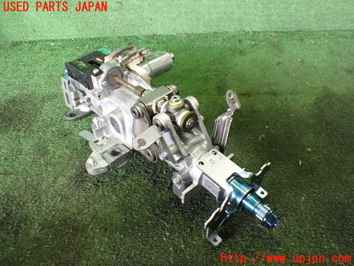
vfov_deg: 46.8
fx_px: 307
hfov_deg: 60.0
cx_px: 177
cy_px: 133
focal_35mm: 30
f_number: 2.3
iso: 800
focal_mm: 5.4
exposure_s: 1/100
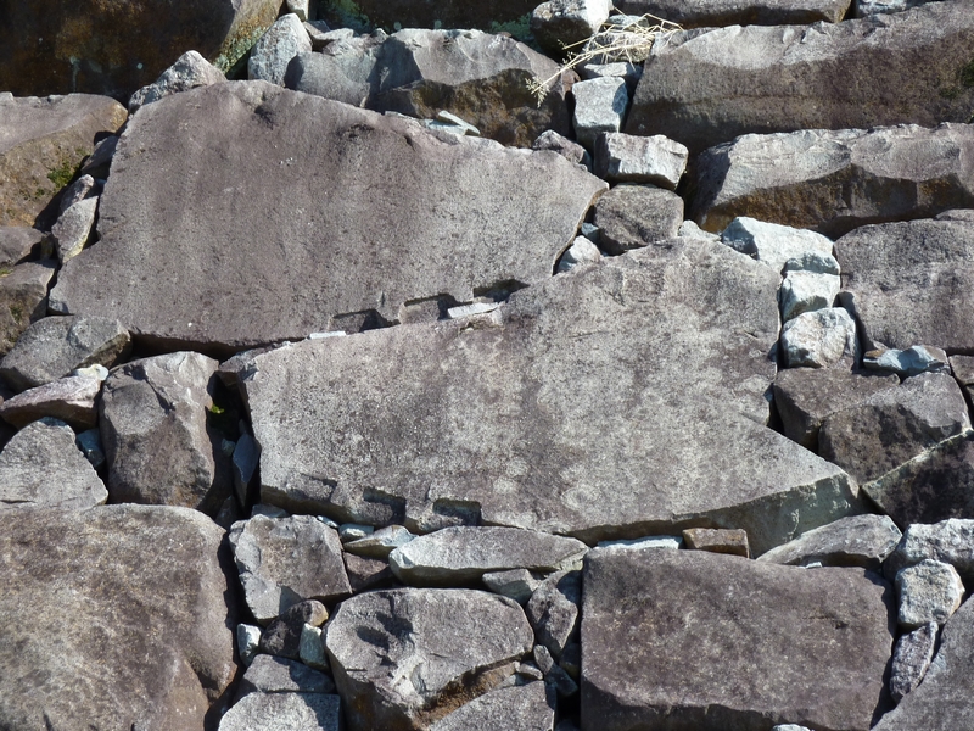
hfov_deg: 15.4
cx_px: 487
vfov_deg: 11.6
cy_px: 366
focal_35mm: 128
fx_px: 3602
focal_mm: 21
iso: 80
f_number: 4.4
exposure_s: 1/200
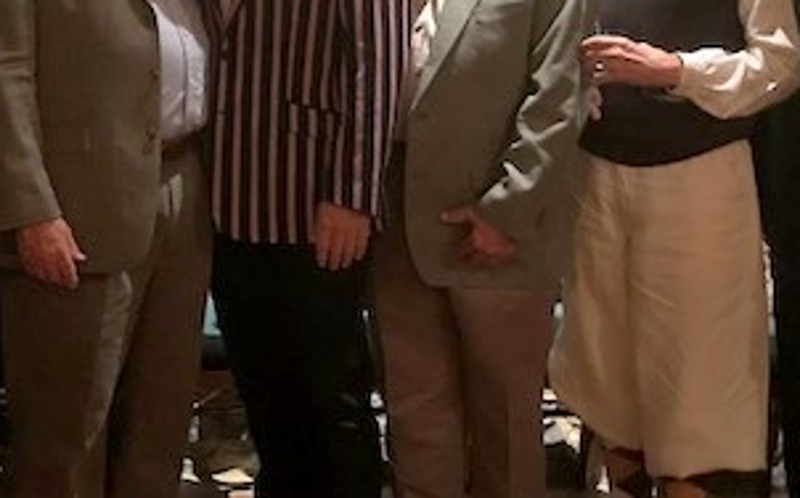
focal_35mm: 63
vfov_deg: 20.3
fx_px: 1372
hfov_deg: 32.1
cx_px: 228
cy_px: 85
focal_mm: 3.99
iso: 100
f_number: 1.8
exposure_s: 1/4
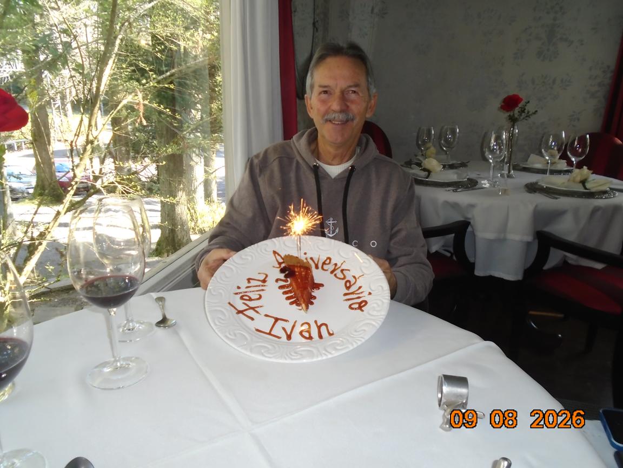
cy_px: 234
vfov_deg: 53.1
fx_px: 468
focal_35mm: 26
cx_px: 312
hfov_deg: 67.3
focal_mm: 4.6
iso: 160
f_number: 3.2
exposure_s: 1/50
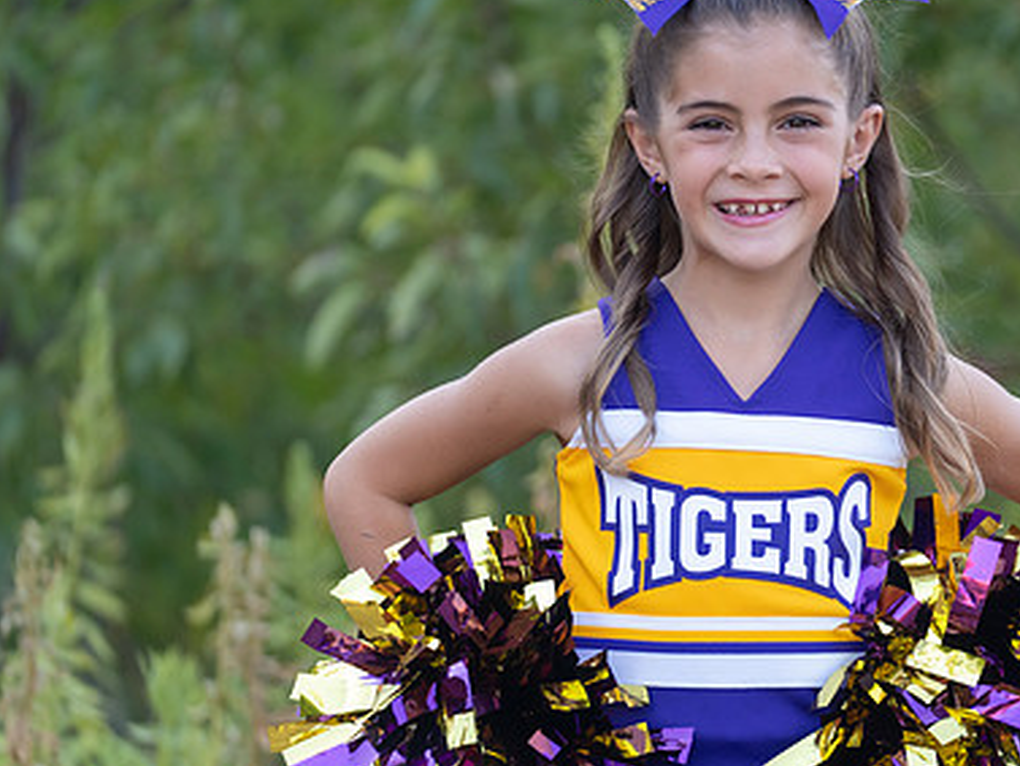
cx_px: 879
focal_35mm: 240
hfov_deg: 8.2
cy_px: 400
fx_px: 7074
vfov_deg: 6.2
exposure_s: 1/320
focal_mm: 134
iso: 320
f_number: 2.8
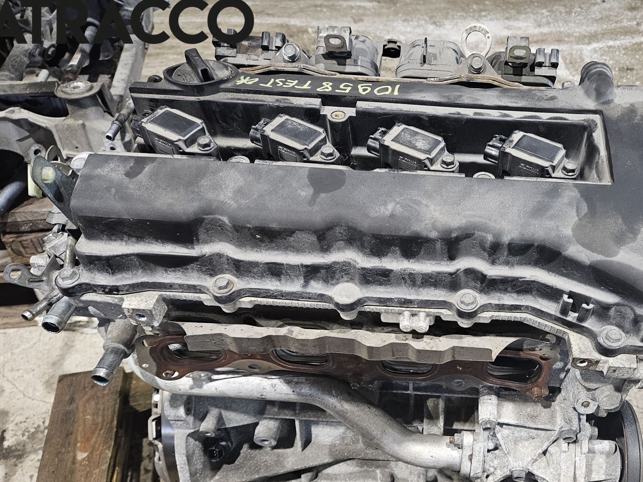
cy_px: 332
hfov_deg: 55.5
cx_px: 433
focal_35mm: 32
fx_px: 594
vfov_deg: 43.4
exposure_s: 1/100
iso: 250
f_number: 1.8
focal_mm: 5.4
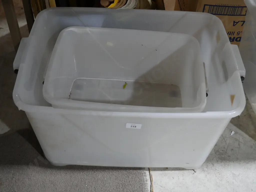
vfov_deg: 32.9
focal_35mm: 44
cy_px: 96
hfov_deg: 42.9
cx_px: 128
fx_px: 326
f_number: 4.7
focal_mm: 22
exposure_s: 1/60
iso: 1000
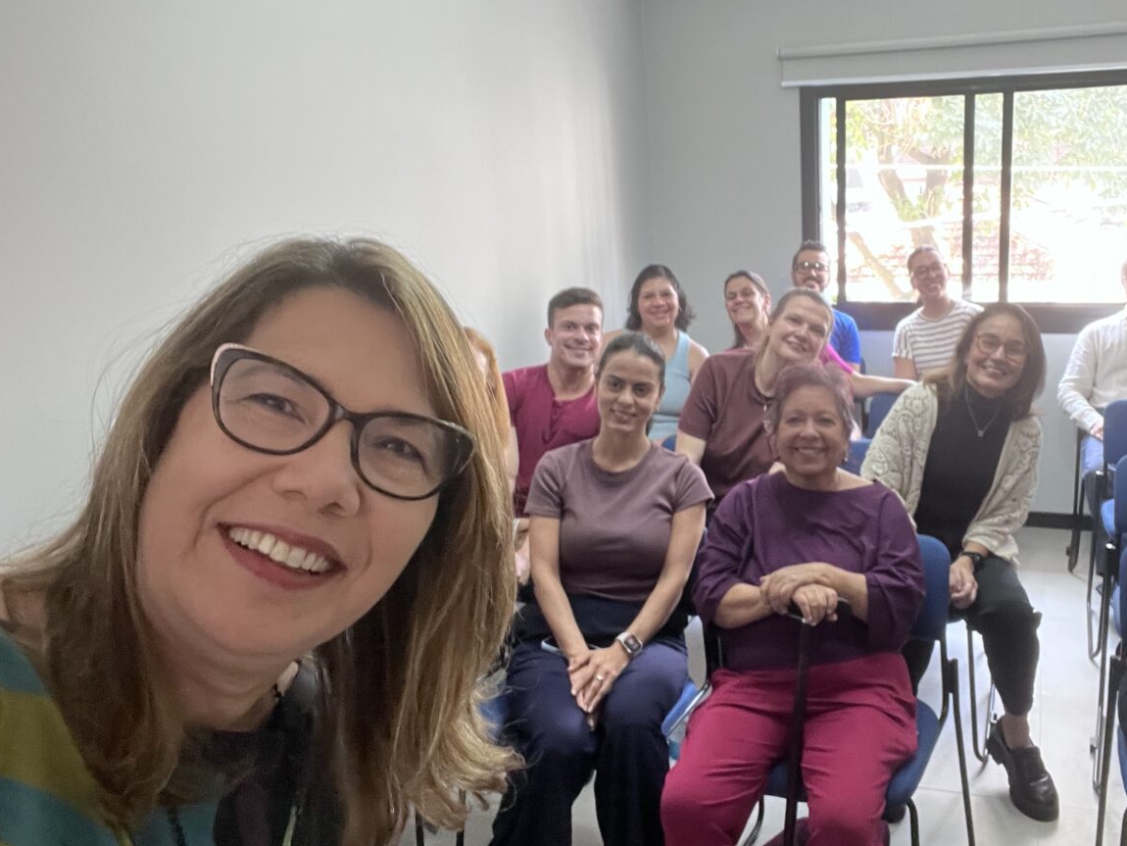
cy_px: 379
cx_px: 747
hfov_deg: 55.7
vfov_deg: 44.1
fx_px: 1042
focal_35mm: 32
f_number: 2.2
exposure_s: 1/40
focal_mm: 2.71
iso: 320
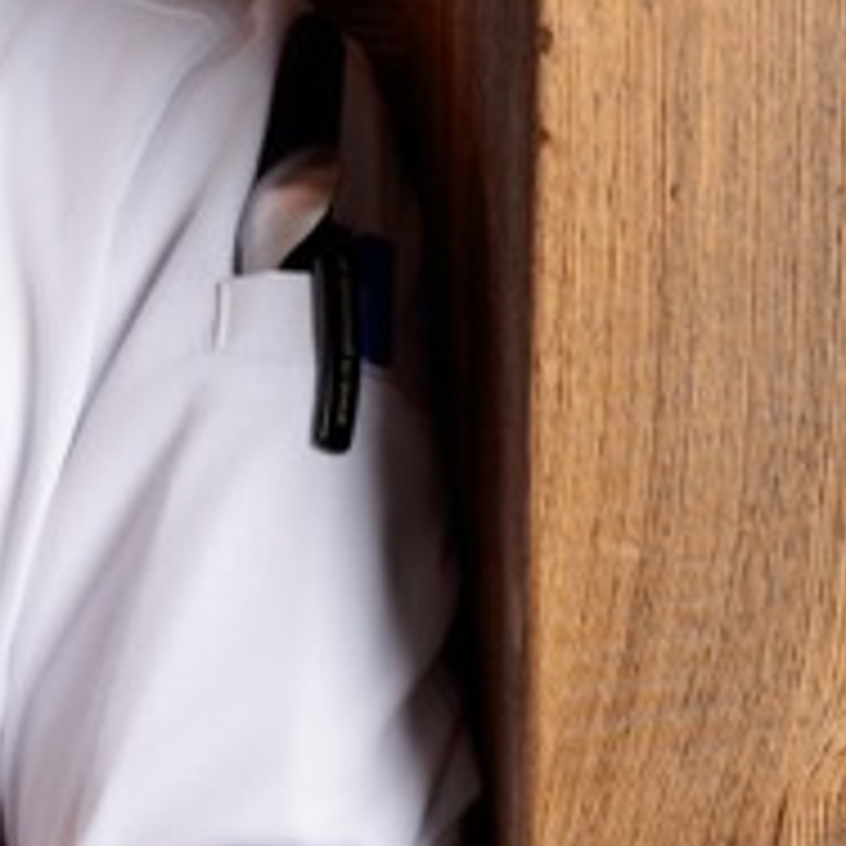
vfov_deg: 6.1
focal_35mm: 289
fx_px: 7991
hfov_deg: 5.8
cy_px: 151
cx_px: -1305
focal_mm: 50
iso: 320
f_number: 5.6
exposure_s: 1/160
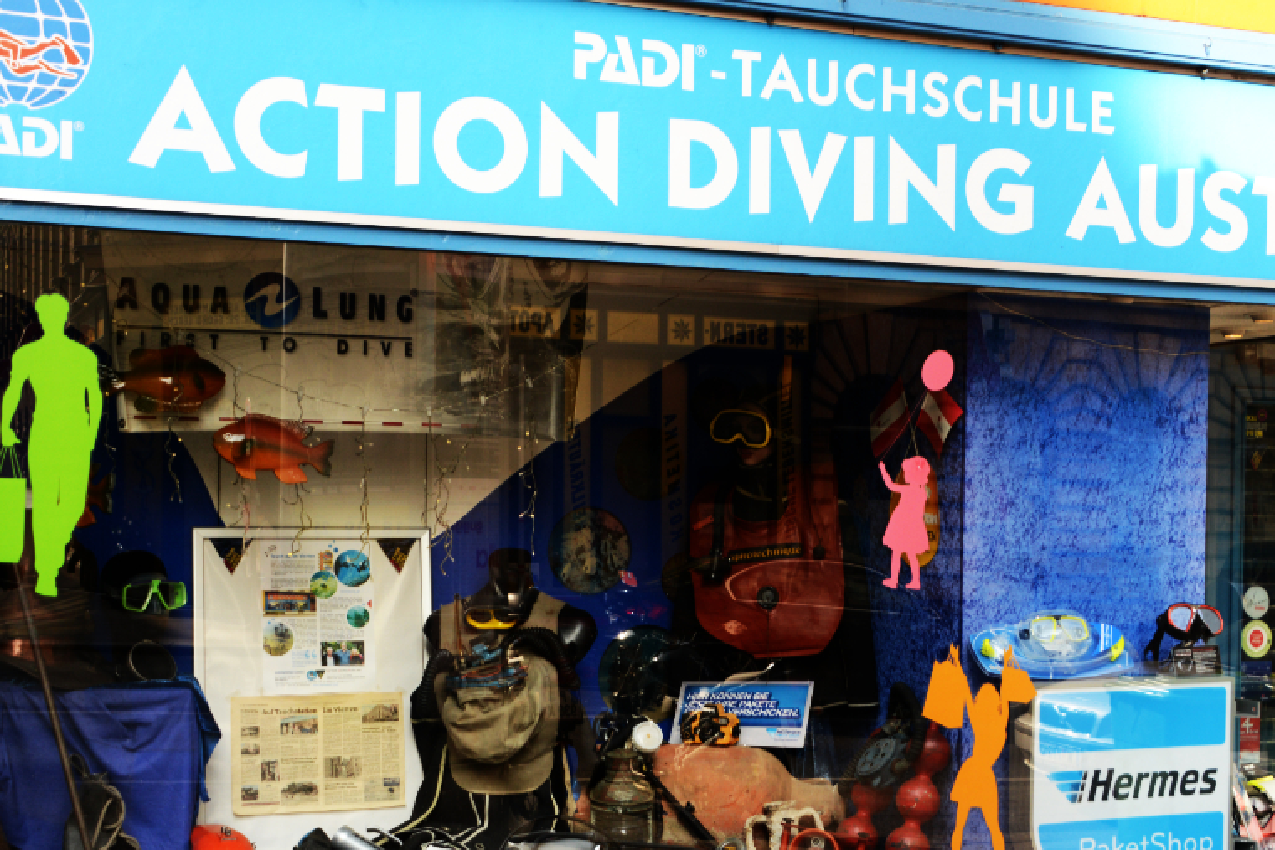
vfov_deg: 29.1
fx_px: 1629
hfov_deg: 42.8
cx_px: 637
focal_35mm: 46
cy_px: 547
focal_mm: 35
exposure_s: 1/320
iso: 400
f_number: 6.3
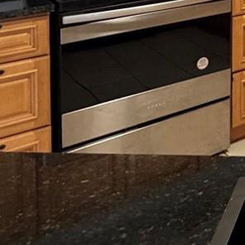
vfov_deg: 22.3
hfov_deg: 20.7
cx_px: 397
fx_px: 536
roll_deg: -0.8
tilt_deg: -4.2
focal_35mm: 67
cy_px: -97
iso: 320
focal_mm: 2.22
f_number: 2.2
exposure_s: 1/60
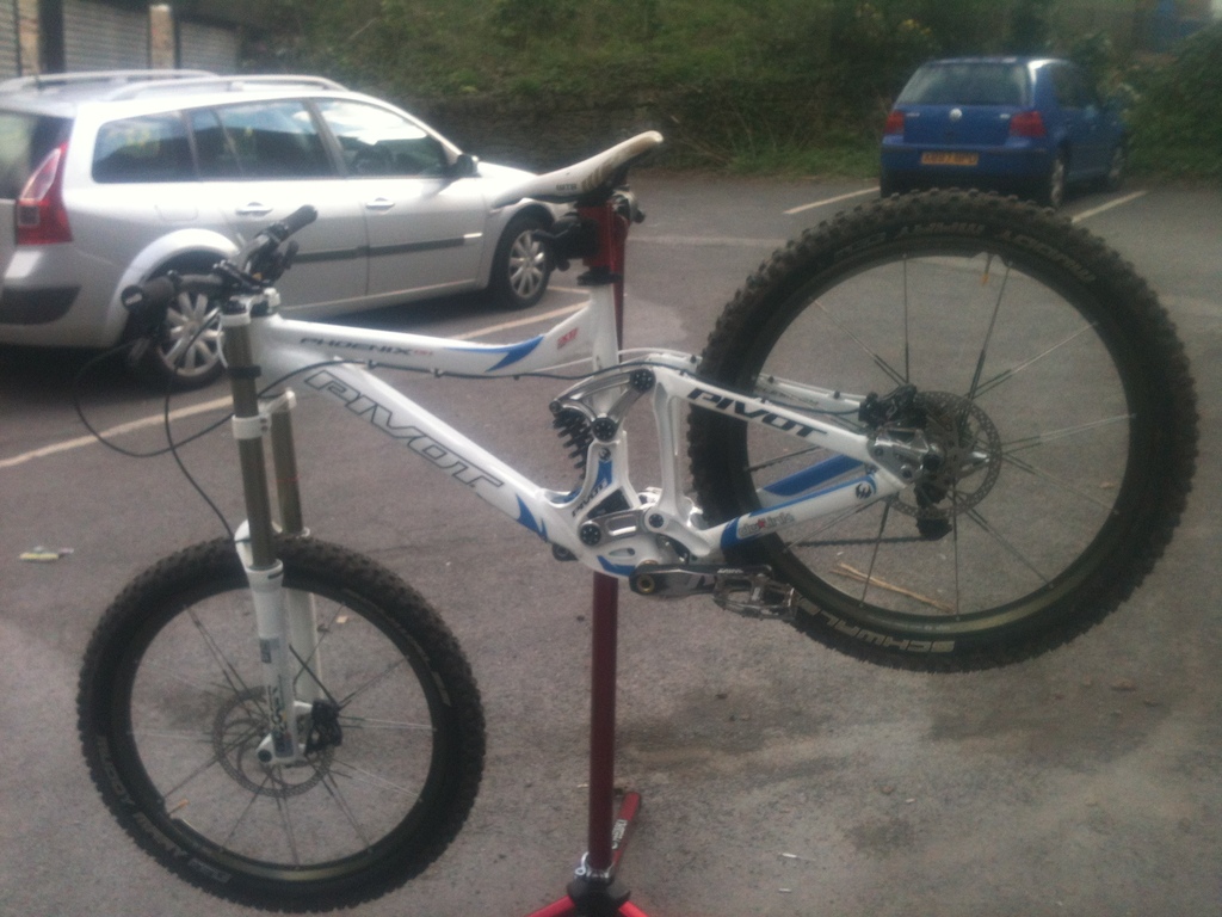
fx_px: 1236
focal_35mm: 35
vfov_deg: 40.7
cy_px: 458
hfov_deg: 52.6
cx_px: 611
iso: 64
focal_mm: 3.85
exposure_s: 1/158
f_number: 2.8
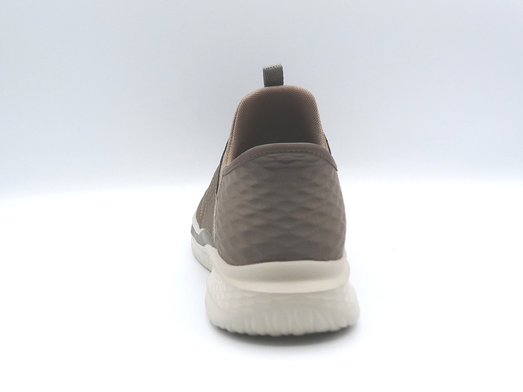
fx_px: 755
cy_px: 196
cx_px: 262
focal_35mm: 50
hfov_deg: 38.2
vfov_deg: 29.1
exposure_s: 1/250
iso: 100
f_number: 4.5
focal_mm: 4.9
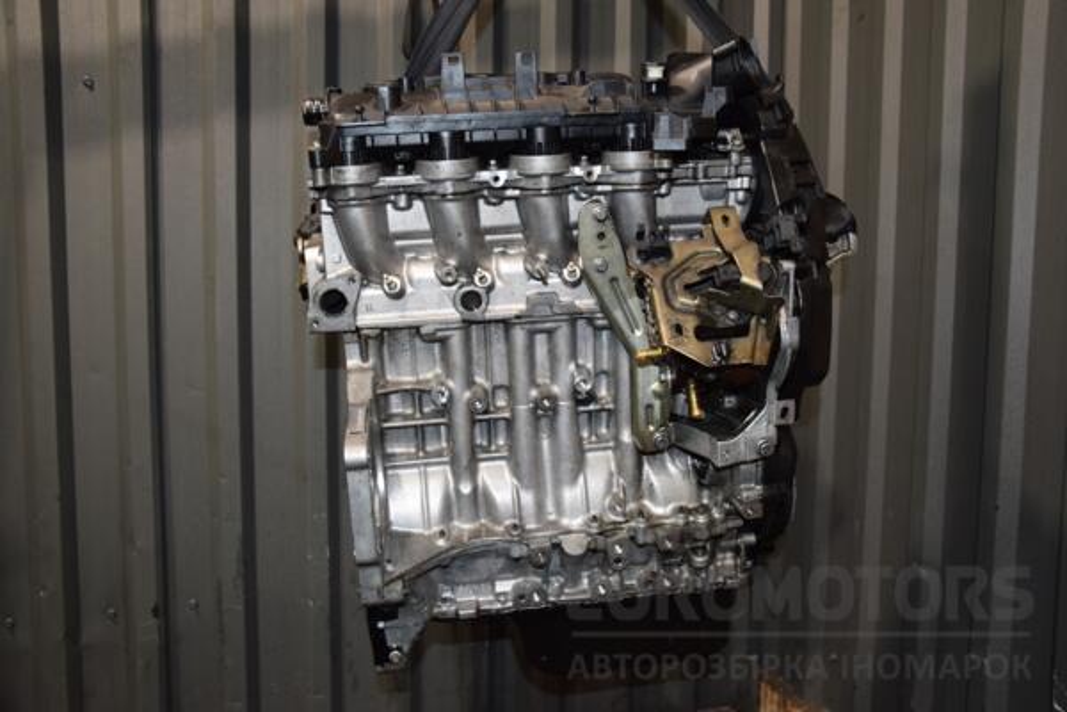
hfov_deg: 59.5
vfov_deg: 41.7
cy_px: 356
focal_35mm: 32
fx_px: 934
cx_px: 534
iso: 800
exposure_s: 1/60
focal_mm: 21
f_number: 5
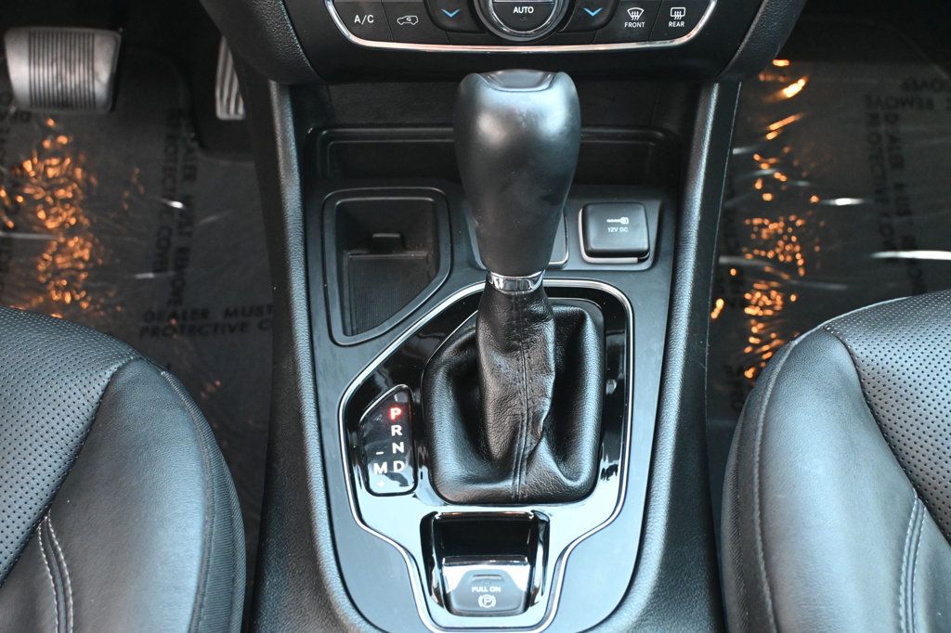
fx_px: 1248
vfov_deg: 28.5
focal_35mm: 47
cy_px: 316
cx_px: 476
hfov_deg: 41.7
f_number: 5
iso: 3200
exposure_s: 1/60
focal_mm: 31.5
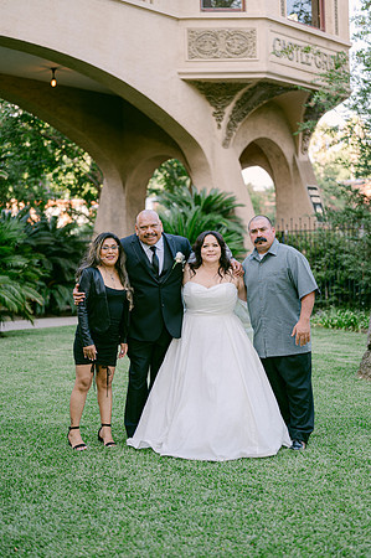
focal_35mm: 50
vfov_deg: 39.6
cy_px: 279
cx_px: 186
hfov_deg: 26.9
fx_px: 775
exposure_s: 1/320
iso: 100
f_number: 2
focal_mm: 50
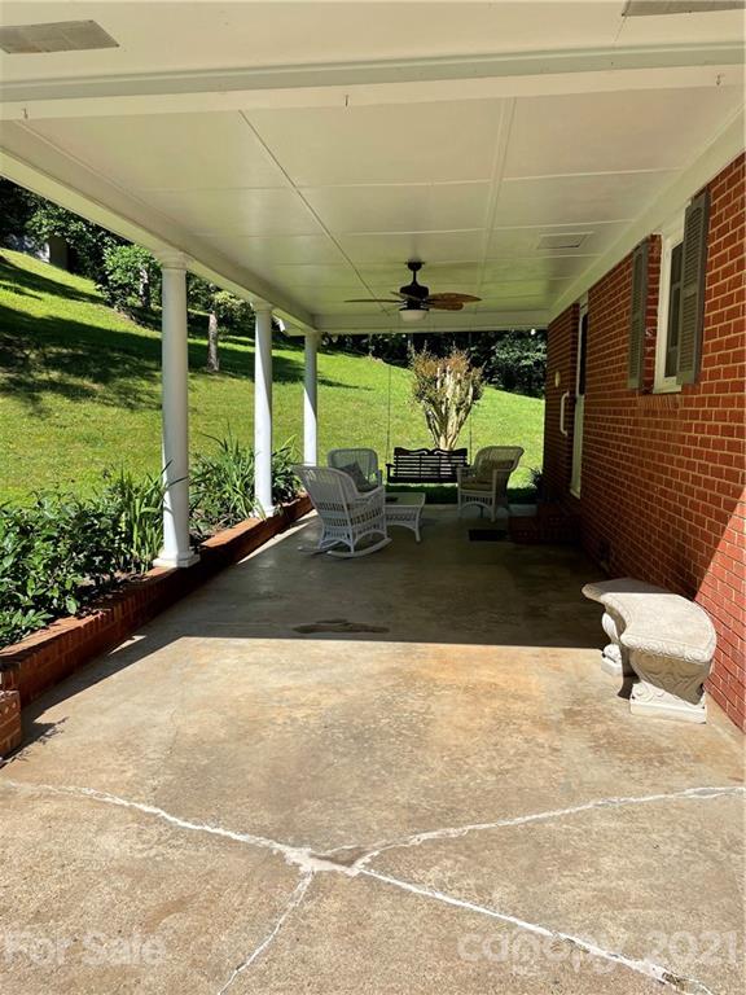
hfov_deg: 53.1
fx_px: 747
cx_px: 373
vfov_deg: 67.3
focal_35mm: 26
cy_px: 498
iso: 32
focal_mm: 4.2
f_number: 1.6
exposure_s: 1/2618
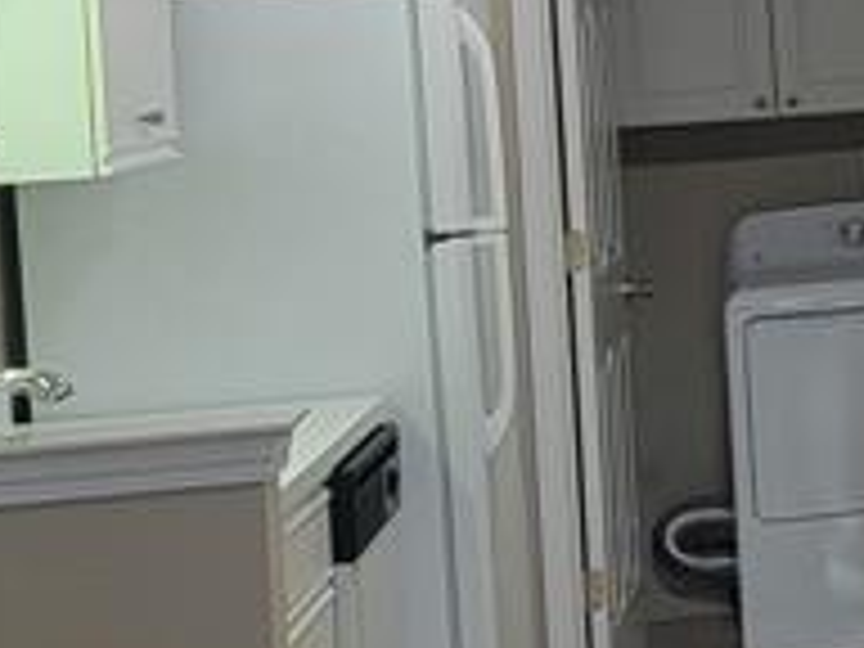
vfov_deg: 11.4
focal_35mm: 128
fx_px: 3195
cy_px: -22
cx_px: 1624
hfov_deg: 13.6
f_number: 1.8
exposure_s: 1/120
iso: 250
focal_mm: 6.7
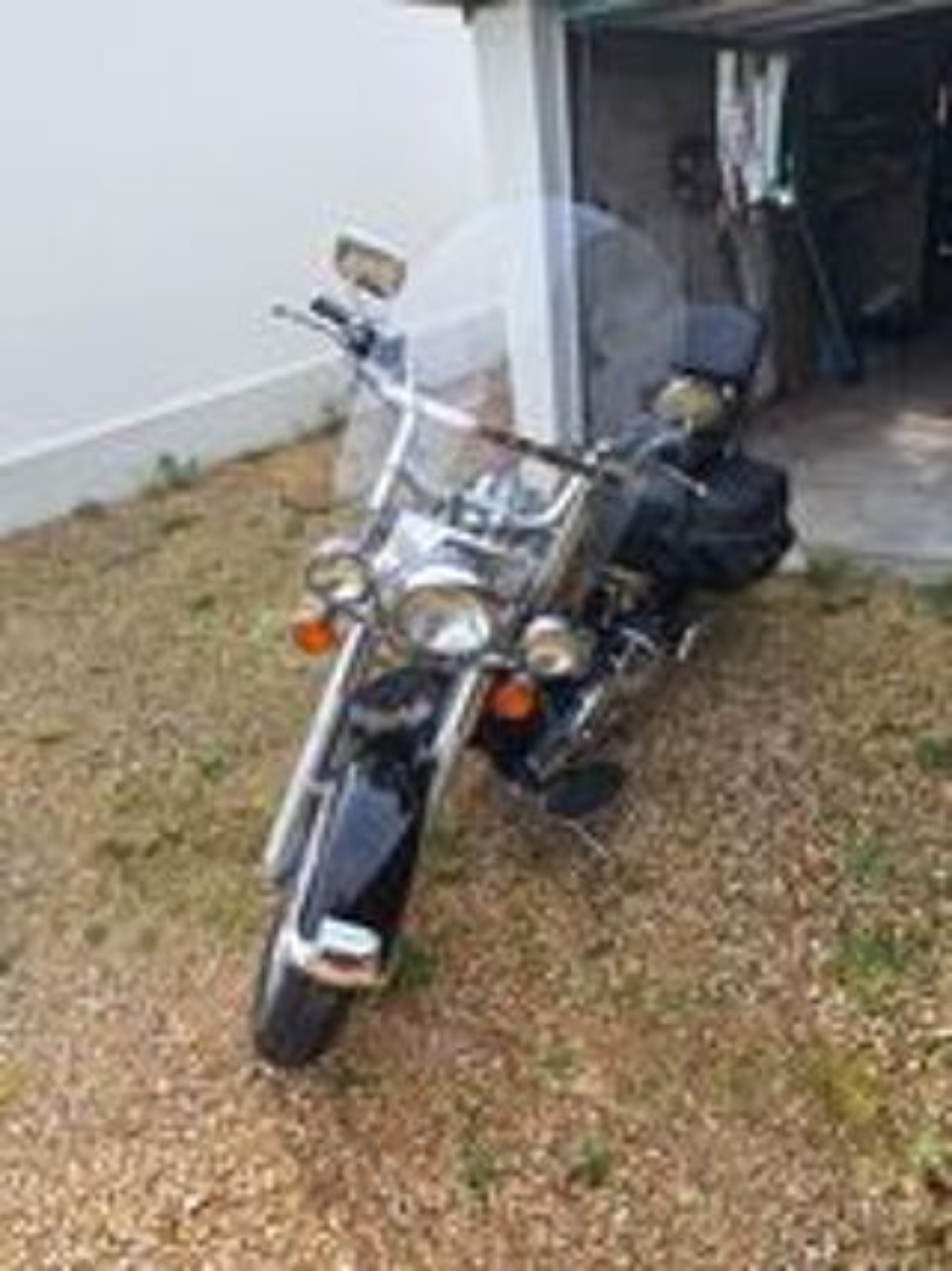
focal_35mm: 23
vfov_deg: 73.9
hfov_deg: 58.9
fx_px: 844
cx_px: 476
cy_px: 636
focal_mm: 5.54
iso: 40
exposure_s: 1/1348
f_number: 1.8
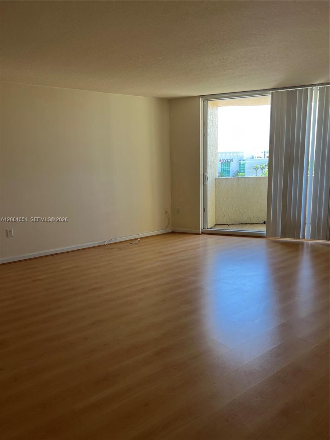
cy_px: 220
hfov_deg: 53.1
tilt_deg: -11.0
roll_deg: +0.4
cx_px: 165
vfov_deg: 67.3
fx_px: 330
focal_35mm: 26
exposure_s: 1/120
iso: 64
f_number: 1.5
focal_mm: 5.7
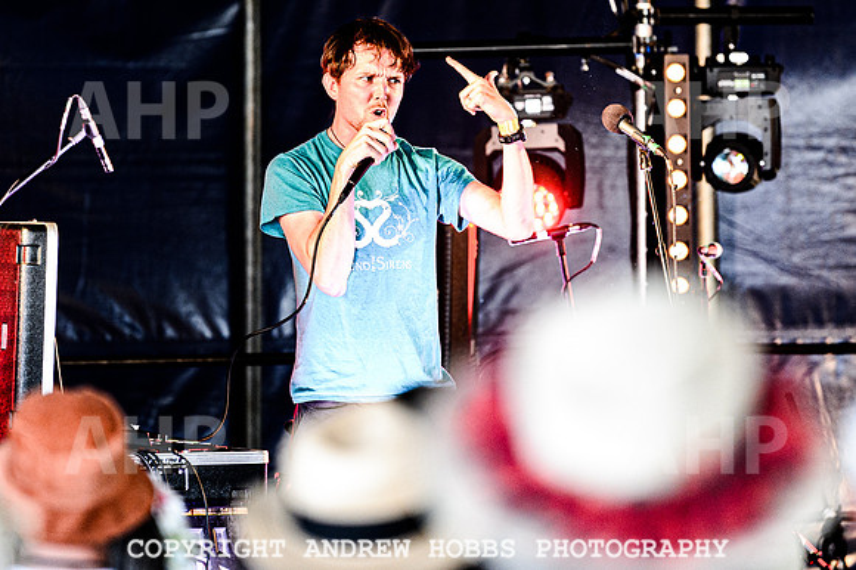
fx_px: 8006
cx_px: 405
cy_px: 152
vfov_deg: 4.1
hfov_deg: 6.1
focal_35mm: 337
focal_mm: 200
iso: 1000
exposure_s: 1/160
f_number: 2.8
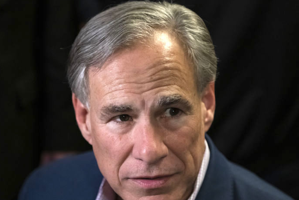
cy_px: 121
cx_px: 147
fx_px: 864
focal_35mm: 104
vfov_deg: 13.2
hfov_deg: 19.6
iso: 3200
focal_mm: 70
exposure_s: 1/500
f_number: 2.8
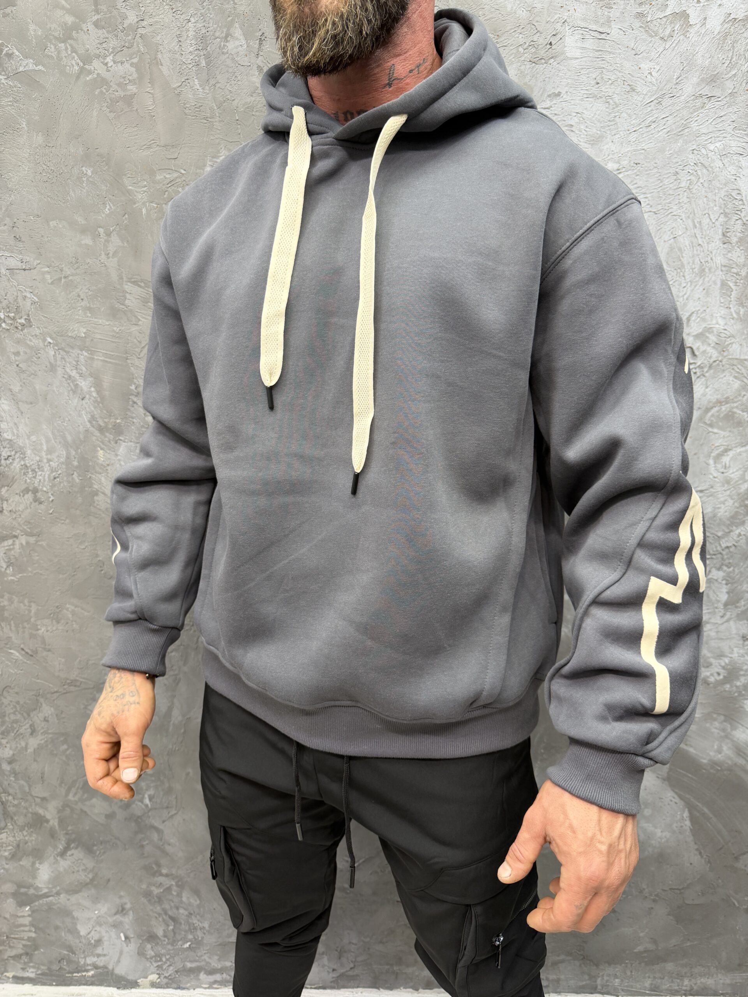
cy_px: 498
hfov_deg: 56.8
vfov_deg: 71.6
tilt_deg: -14.2
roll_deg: -0.4
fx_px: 691
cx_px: 374
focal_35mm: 24
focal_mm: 6.76
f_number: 1.78
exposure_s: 1/100
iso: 125
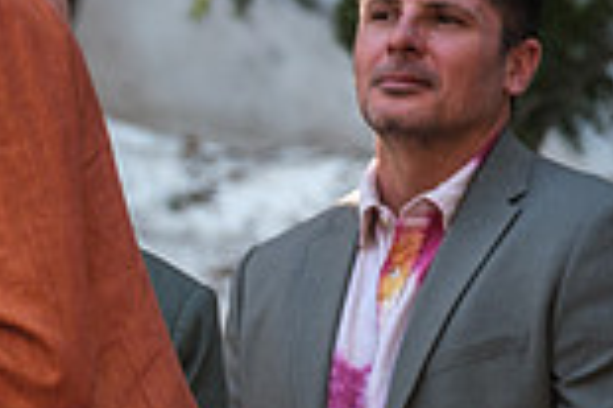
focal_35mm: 726
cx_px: -312
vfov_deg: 1.9
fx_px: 12349
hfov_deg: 2.8
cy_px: 505
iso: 400
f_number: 4
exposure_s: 1/150
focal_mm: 129.2
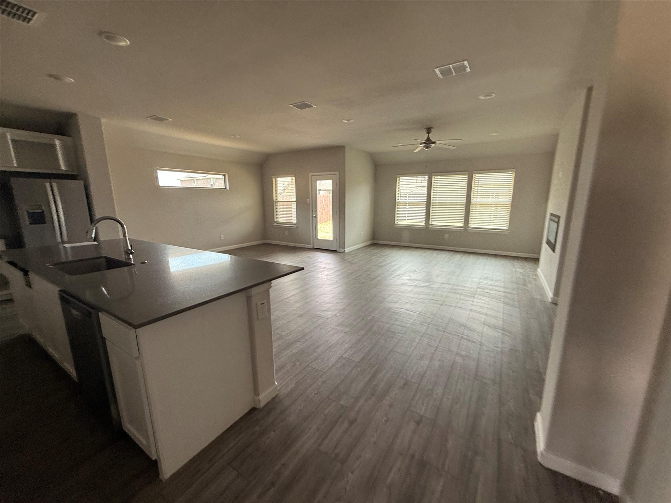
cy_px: 252
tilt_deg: -14.6
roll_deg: -2.2
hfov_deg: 102.1
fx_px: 271
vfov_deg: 85.7
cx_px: 336
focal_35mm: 14
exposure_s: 1/99
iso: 80
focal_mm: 2.22
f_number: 2.2
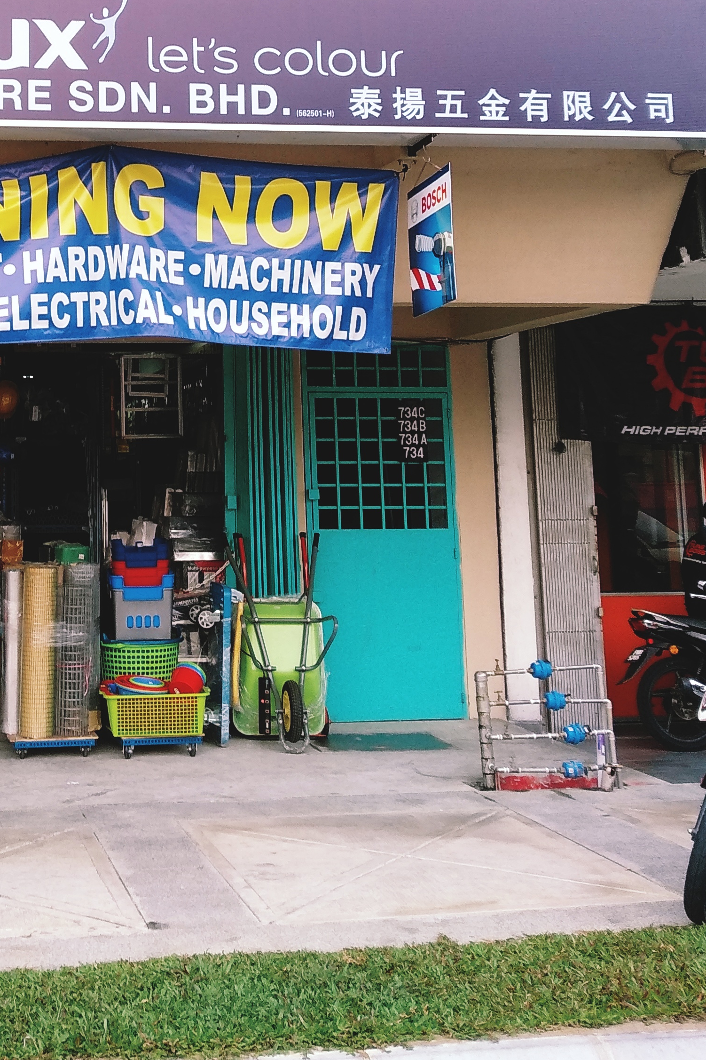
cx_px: 64
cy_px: 249
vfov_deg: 39.8
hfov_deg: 27.0
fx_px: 1412
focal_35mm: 48
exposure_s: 1/108
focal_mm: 3.82
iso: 100
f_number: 2.2
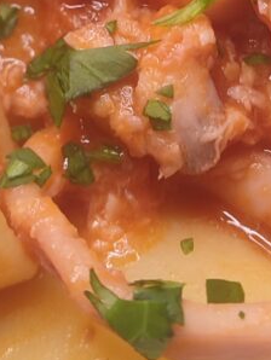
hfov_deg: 14.4
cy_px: 10
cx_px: 167
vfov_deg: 18.6
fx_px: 1074
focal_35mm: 103
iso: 294
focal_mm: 5.89
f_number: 1.89
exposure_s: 1/33
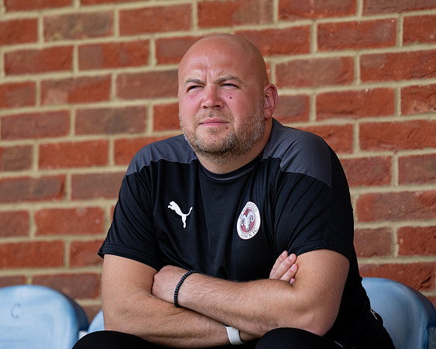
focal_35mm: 255
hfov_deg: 7.6
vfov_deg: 6.1
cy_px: 170
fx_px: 3285
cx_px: 221
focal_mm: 210
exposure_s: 1/400
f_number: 4
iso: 200
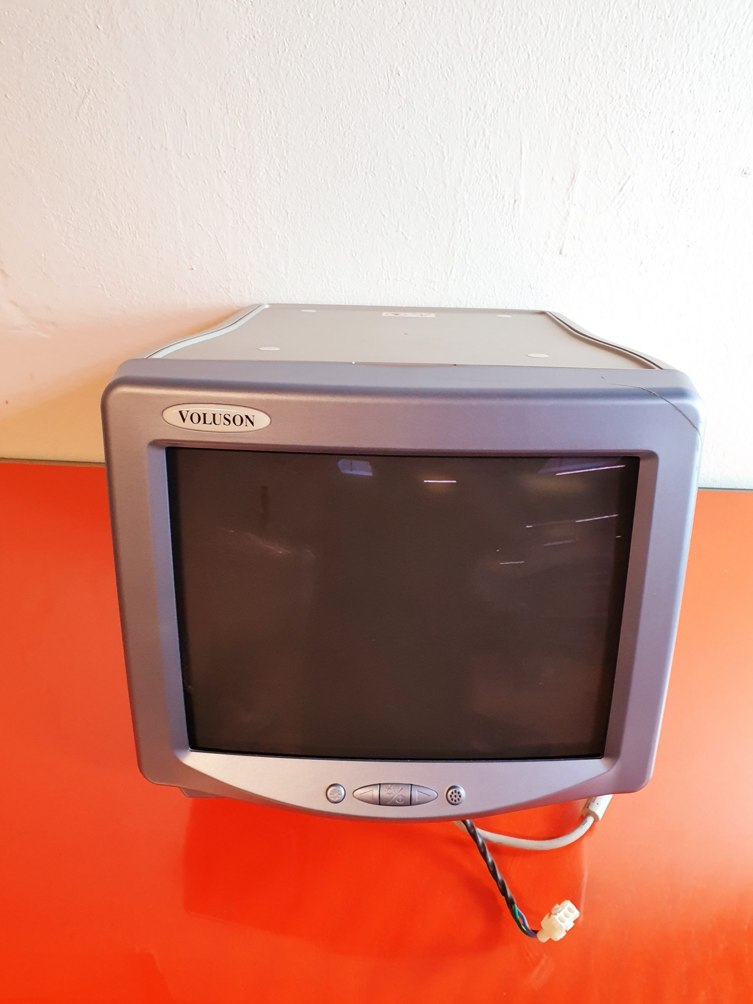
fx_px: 812
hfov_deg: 49.7
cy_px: 534
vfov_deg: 63.4
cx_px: 405
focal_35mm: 28
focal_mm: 4.3
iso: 250
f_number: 2.4
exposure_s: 1/50
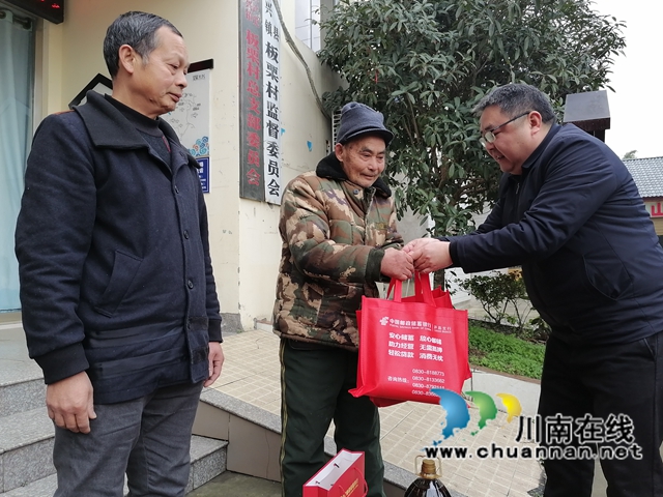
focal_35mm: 27
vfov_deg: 51.4
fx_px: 517
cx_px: 332
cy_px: 248
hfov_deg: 65.3
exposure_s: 1/160
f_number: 1.8
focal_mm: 5.3
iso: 50
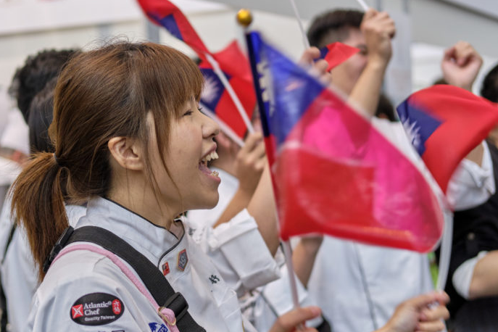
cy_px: 157
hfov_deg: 25.6
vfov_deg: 17.3
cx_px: 207
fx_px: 1093
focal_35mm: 79
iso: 320
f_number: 2
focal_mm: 35
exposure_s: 1/160
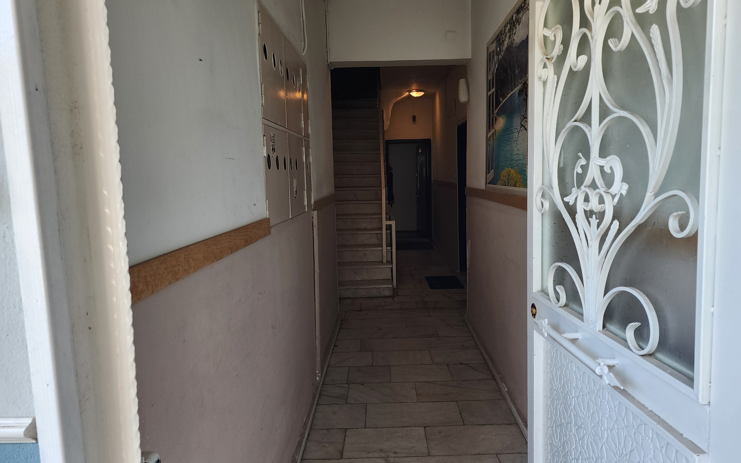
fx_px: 505
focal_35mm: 25
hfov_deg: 72.5
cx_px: 377
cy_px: 234
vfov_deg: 49.3
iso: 100
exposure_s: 1/180
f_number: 1.8
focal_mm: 6.4
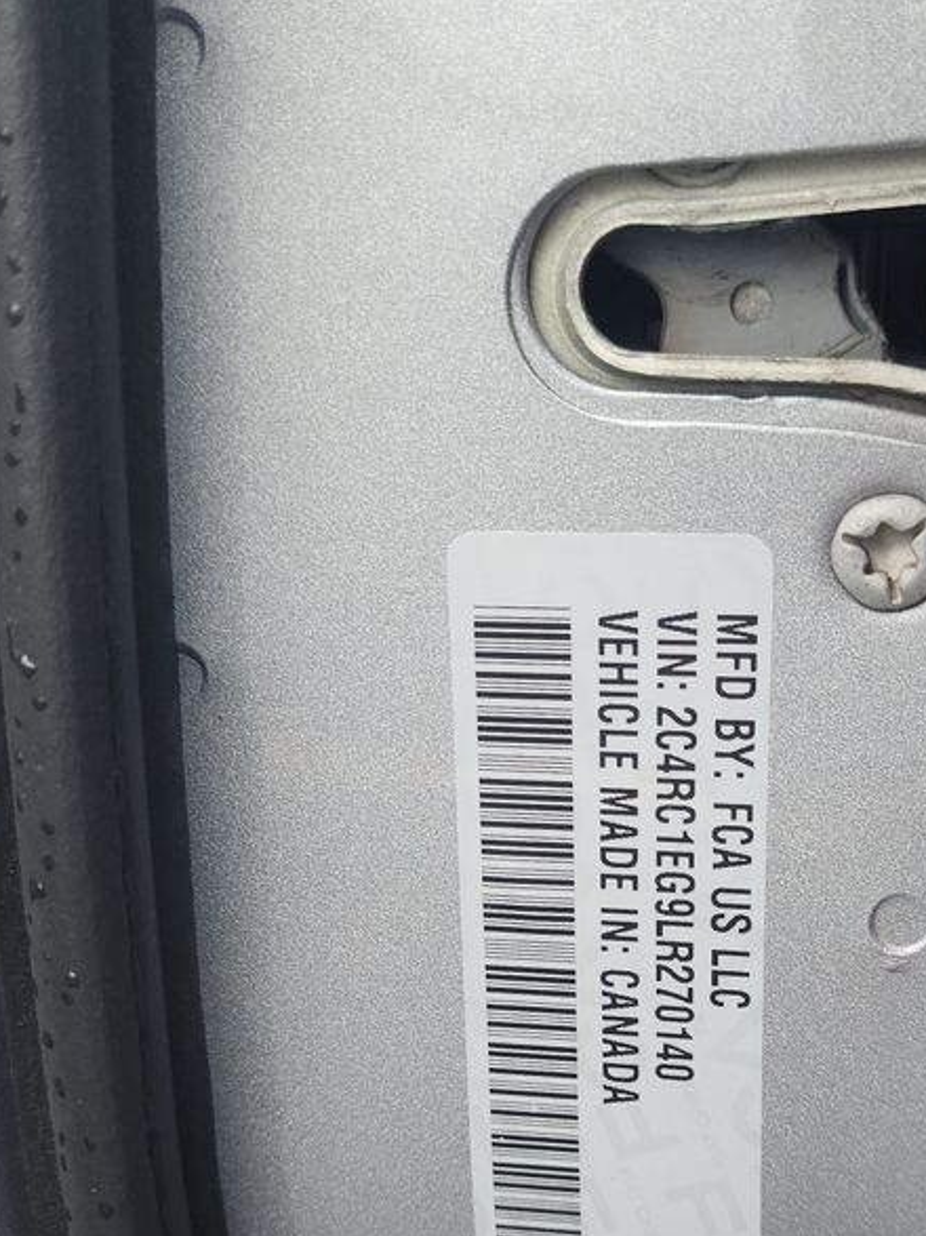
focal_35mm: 47
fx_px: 1677
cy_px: 924
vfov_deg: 39.4
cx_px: 615
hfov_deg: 30.6
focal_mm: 6.4
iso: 62
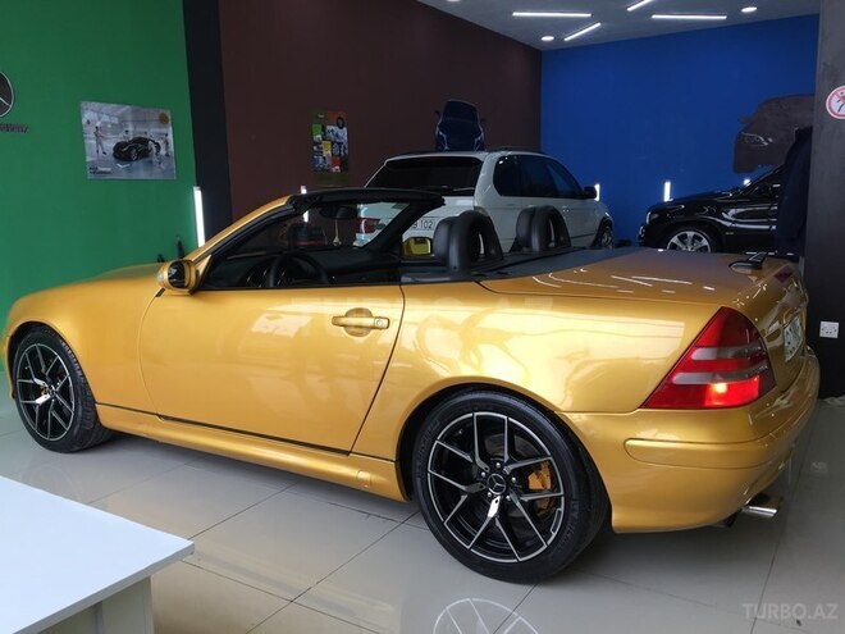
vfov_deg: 48.2
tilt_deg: -9.6
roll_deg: +1.5
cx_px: 422
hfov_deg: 61.7
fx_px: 708
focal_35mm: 29
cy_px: 317
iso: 32
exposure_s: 1/101
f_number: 2.2
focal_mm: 4.15
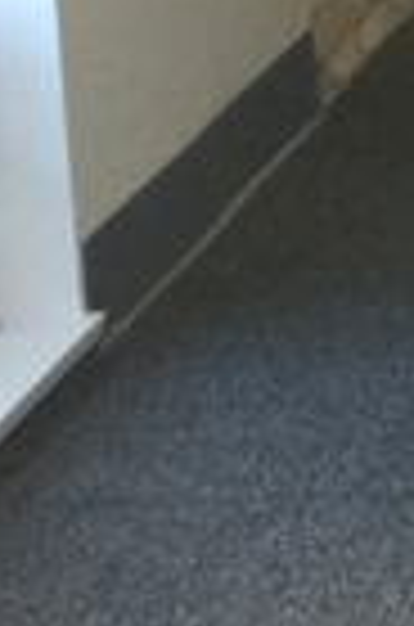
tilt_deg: -18.0
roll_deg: +1.7
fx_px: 4126
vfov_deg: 8.7
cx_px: 891
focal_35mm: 238
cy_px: 378
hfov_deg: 5.6
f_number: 2.4
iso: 40
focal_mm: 3.3
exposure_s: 1/30
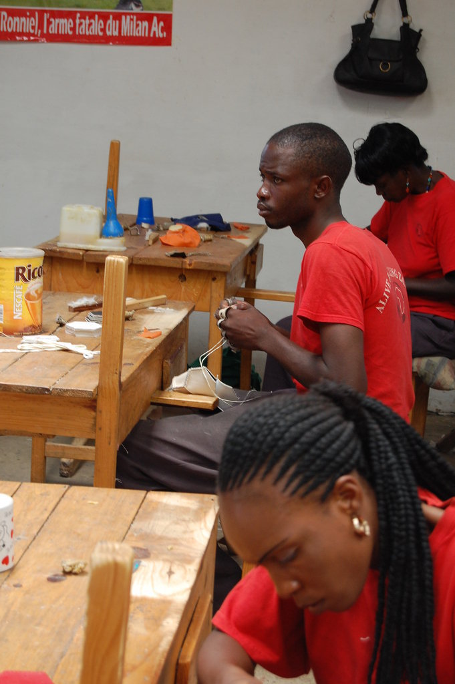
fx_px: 1567
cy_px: 342
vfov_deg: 24.6
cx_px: 228
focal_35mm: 82
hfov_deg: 16.5
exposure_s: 1/30
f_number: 7.1
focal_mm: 55
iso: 560
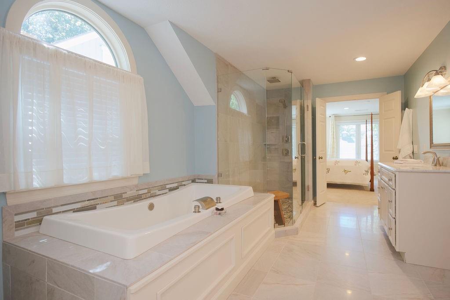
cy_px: 150
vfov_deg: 64.6
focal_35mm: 19
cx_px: 225
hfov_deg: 86.9
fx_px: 238
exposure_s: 1/160
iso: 1600
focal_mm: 19
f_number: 4
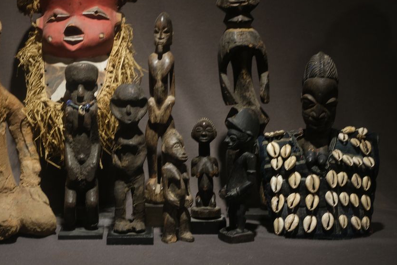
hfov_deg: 32.0
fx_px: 684
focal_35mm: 62
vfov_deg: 21.8
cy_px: 88
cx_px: 123
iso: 800
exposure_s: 1/26
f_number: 6.4
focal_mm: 27
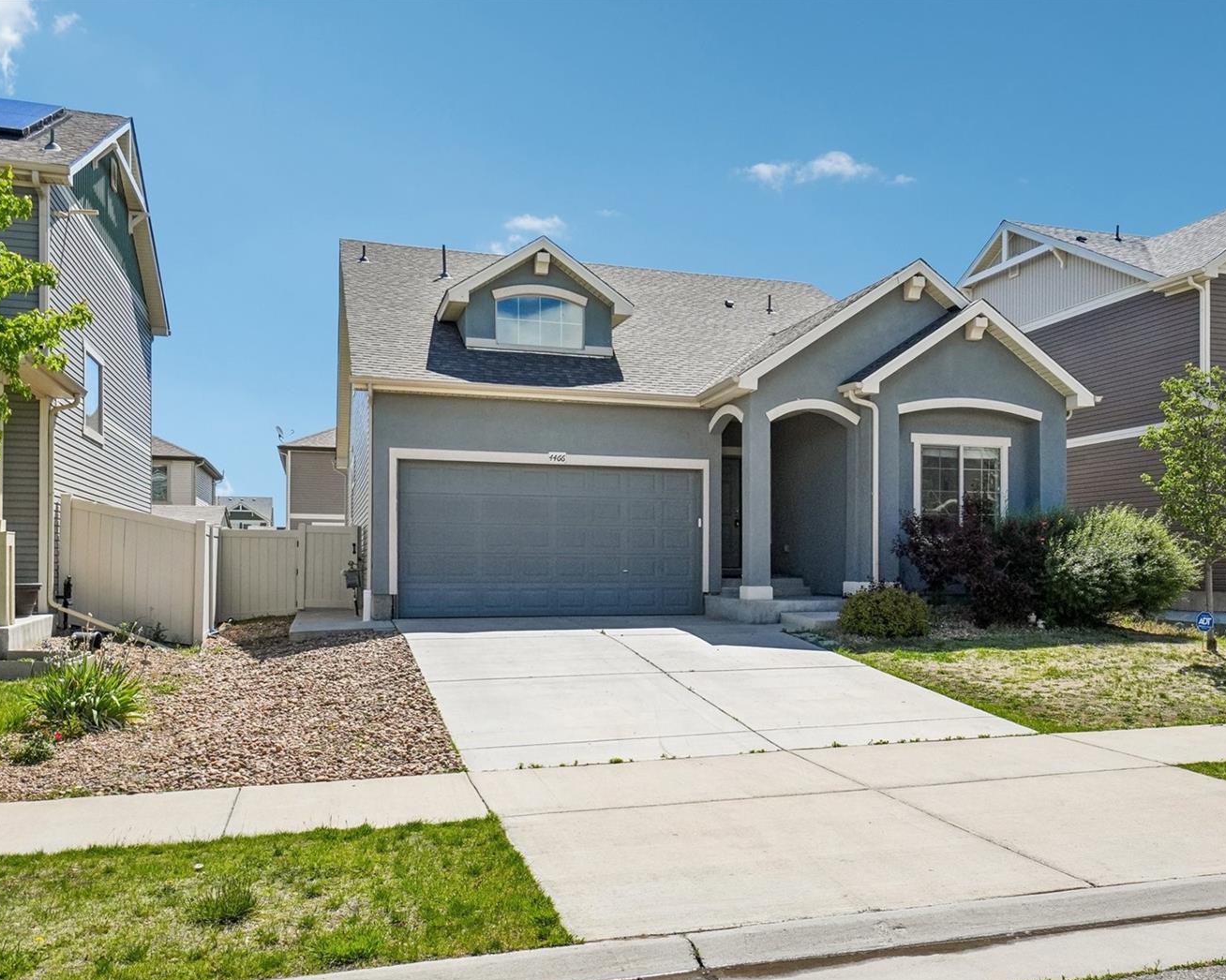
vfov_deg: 47.1
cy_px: 496
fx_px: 1125
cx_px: 707
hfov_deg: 56.9
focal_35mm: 31
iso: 400
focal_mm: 18
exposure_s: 1/1600
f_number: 8
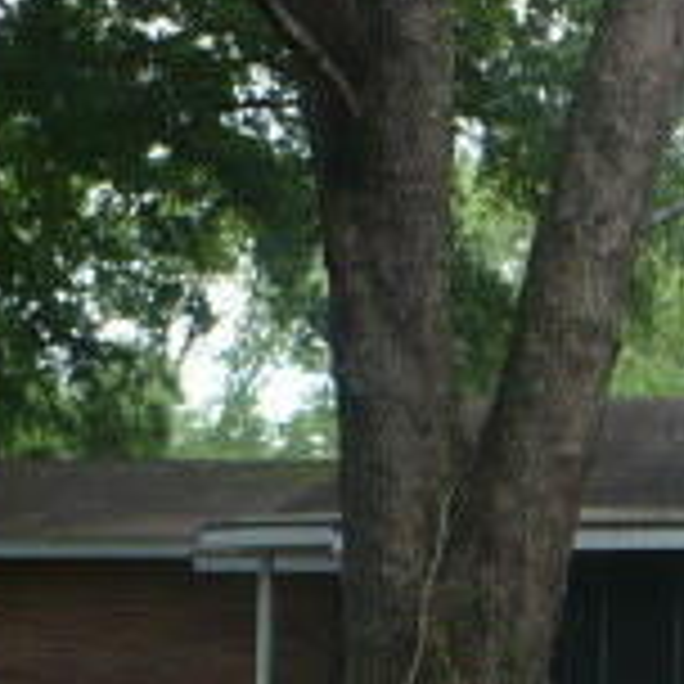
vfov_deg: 12.6
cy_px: 585
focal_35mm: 138
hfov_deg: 11.8
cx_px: 1156
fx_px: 3085
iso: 100
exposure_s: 1/125
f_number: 2.8
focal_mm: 6.1
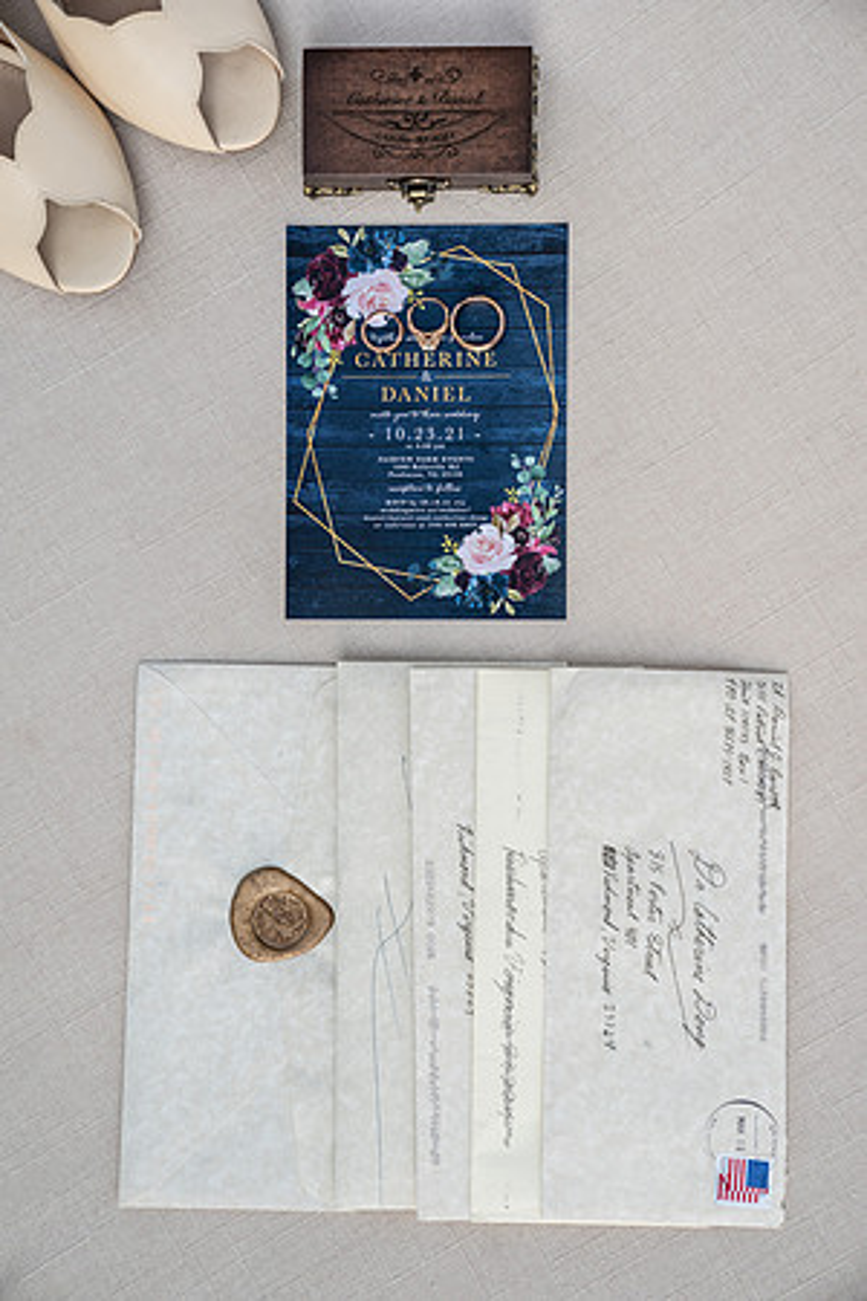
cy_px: 650
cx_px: 434
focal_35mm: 59
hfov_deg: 23.0
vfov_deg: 33.9
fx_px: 2131
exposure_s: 1/200
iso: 125
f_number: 4
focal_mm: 59
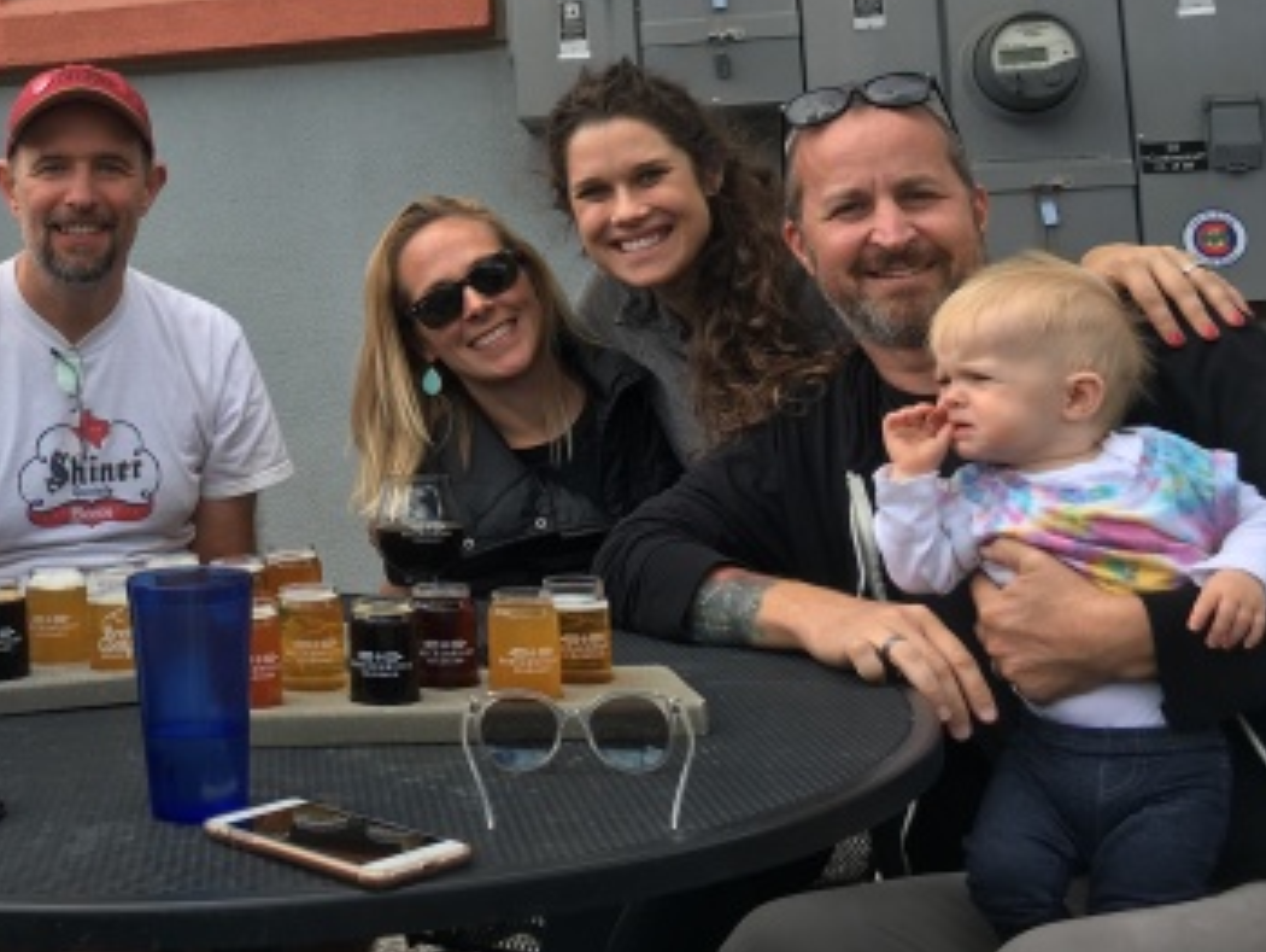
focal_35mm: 53
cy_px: 116
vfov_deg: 26.7
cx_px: 148
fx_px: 1940
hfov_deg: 34.3
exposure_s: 1/635
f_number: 2.2
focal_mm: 4.15
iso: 25
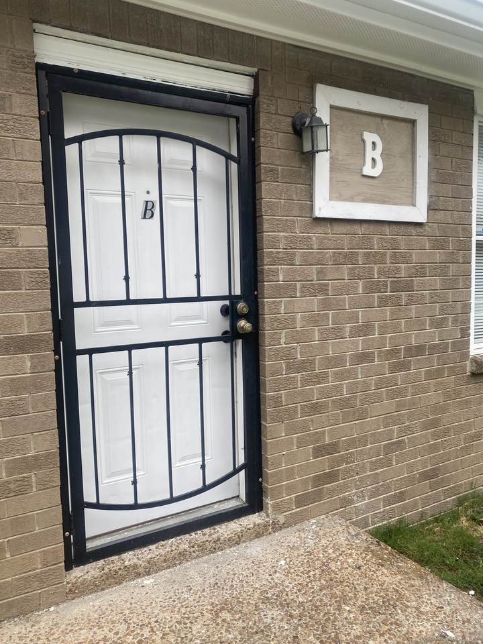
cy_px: 322
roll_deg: +0.7
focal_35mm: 26
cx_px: 242
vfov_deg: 67.3
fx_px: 484
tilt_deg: -2.1
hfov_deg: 53.1
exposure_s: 1/184
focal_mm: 4.25
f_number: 1.8
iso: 32
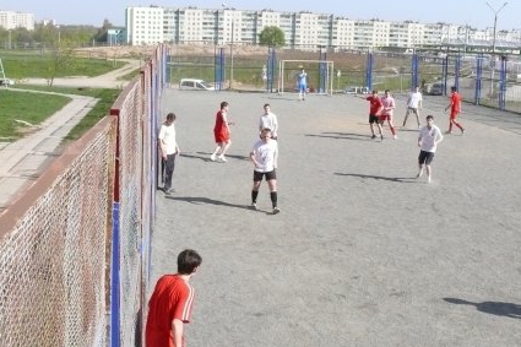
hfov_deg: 40.9
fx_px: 694
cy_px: 150
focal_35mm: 48
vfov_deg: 28.0
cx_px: 320
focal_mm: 7.4
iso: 400
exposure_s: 1/800
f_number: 8
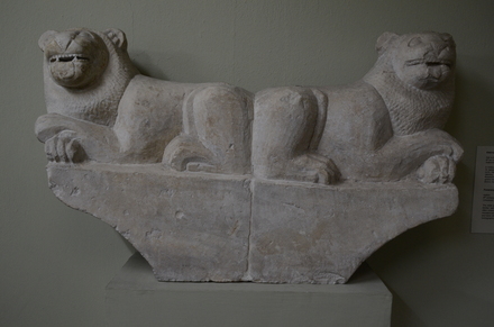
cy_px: 164
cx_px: 247
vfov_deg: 39.8
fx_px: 452
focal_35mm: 33
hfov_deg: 57.3
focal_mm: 22
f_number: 4.5
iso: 1000
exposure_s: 1/80
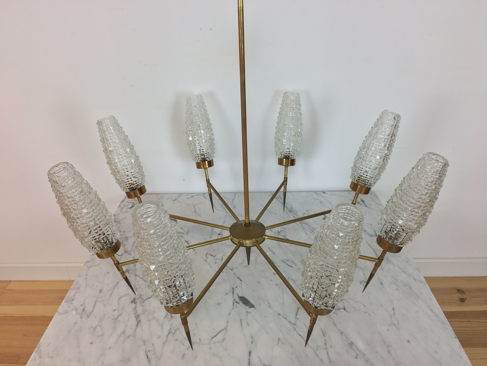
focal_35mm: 29
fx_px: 408
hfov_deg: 61.7
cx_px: 244
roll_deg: +1.7
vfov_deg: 48.2
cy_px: 183
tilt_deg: -25.9
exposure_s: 1/33
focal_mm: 4.15
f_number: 2.2
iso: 25
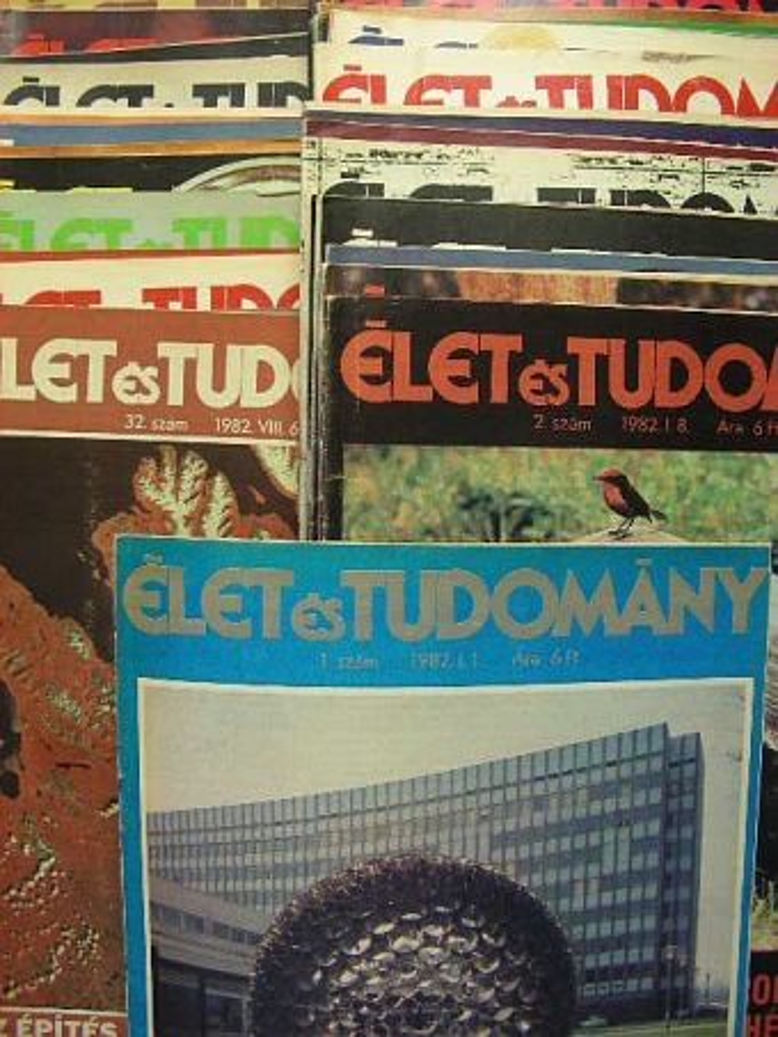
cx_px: 389
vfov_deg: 49.0
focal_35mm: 38
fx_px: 1138
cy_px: 518
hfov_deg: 37.7
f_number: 3.5
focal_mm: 6.3
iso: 125
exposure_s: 1/30
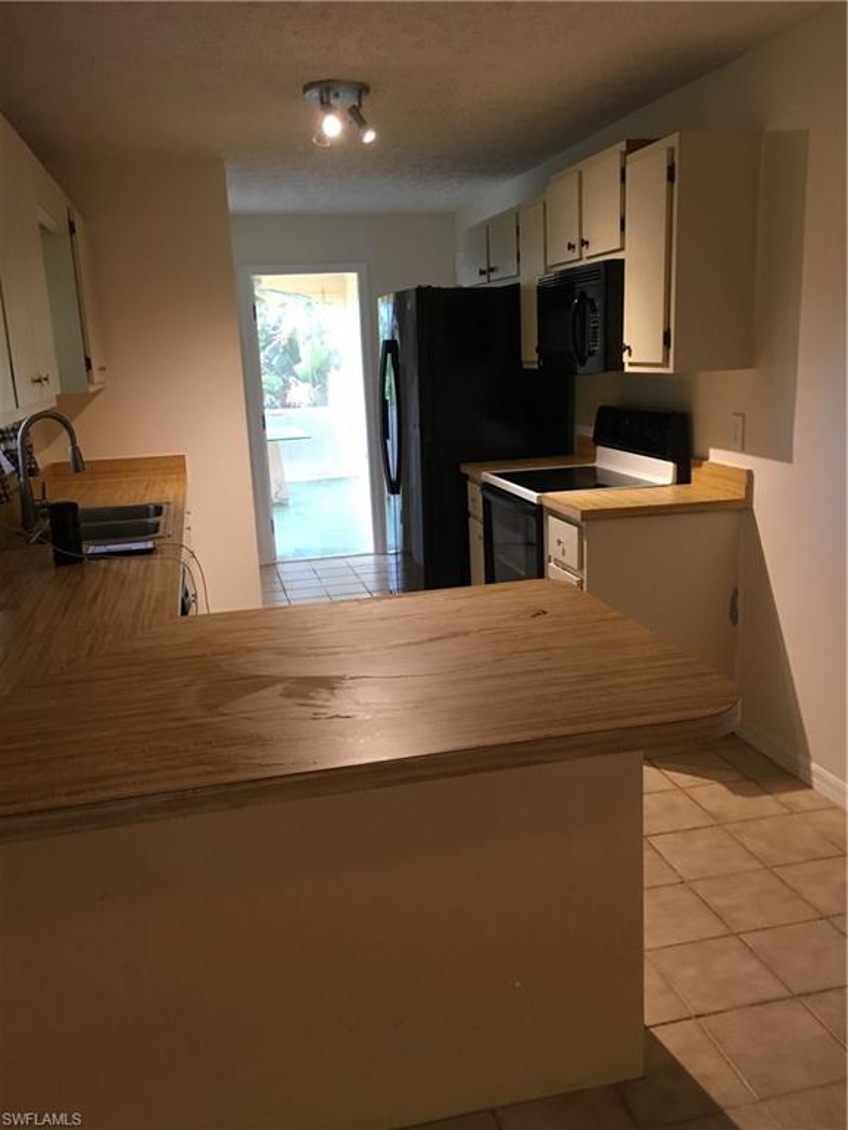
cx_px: 424
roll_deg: +2.8
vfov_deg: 61.7
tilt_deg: -12.4
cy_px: 565
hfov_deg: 48.2
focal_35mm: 29
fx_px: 947
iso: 100
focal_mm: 4.15
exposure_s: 1/30
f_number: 2.2
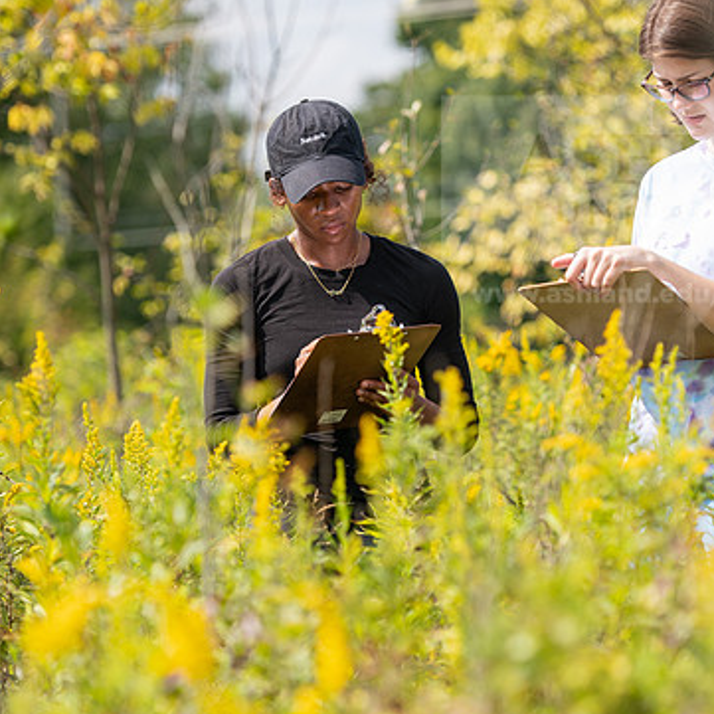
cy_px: 335
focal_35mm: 153
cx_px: 382
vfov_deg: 11.4
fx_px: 3570
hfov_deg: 11.4
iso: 80
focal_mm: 112
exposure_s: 1/640
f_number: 3.2
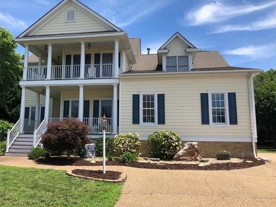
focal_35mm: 33
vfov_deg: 42.9
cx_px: 115
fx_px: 263
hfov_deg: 55.1
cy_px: 101
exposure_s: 1/1453
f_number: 1.8
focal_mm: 3.99
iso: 20
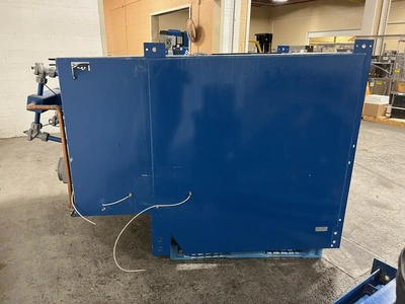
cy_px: 152
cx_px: 202
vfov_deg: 53.1
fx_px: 304
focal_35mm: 26
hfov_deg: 67.3
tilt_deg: -17.3
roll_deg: -0.9
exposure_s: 1/40
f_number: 1.6
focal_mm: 5.1
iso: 400
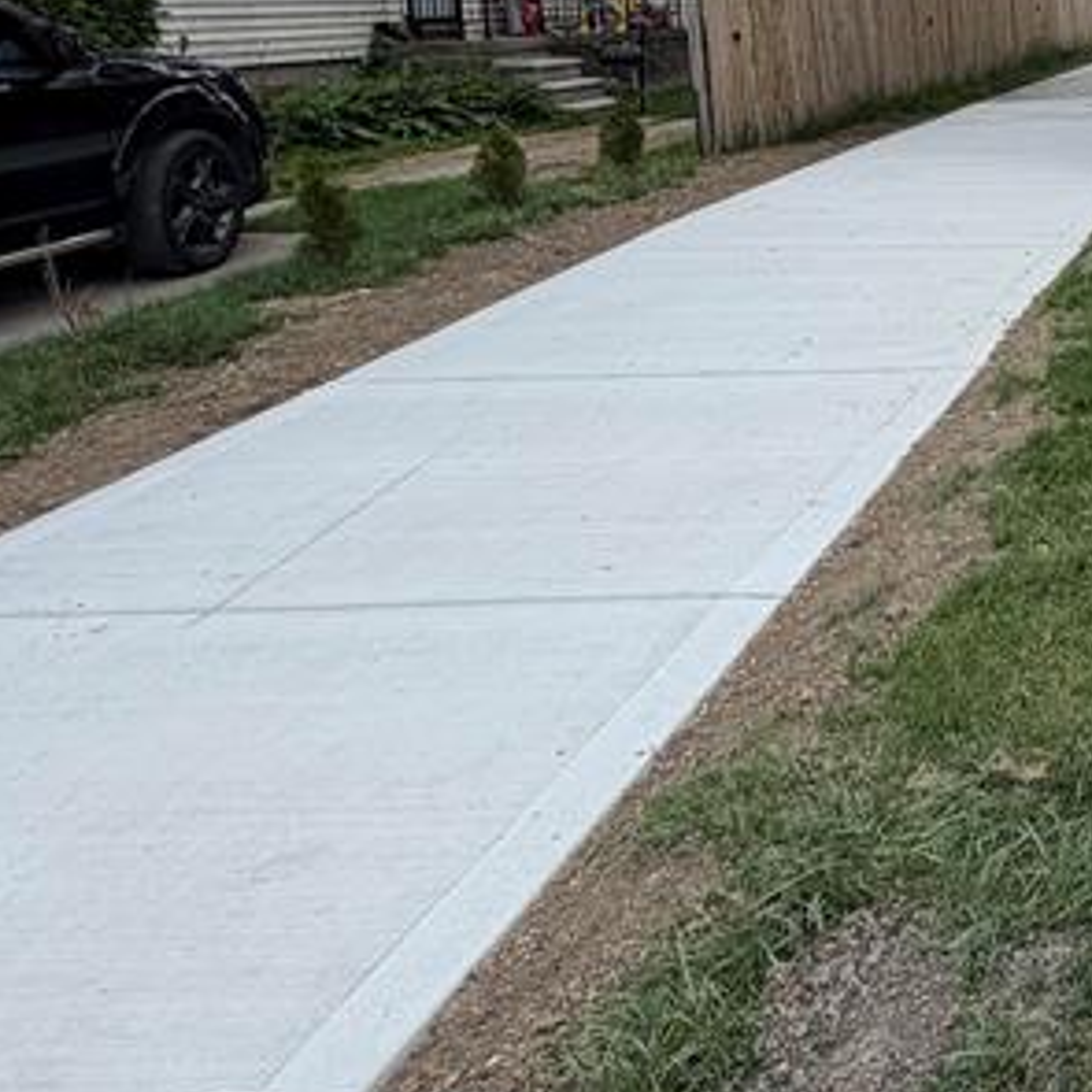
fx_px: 1535
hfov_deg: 31.8
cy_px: 130
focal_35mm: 43
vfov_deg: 36.9
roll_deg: +1.5
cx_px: 1351
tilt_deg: -5.6
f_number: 2.2
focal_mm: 2.22
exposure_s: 1/644
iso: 40
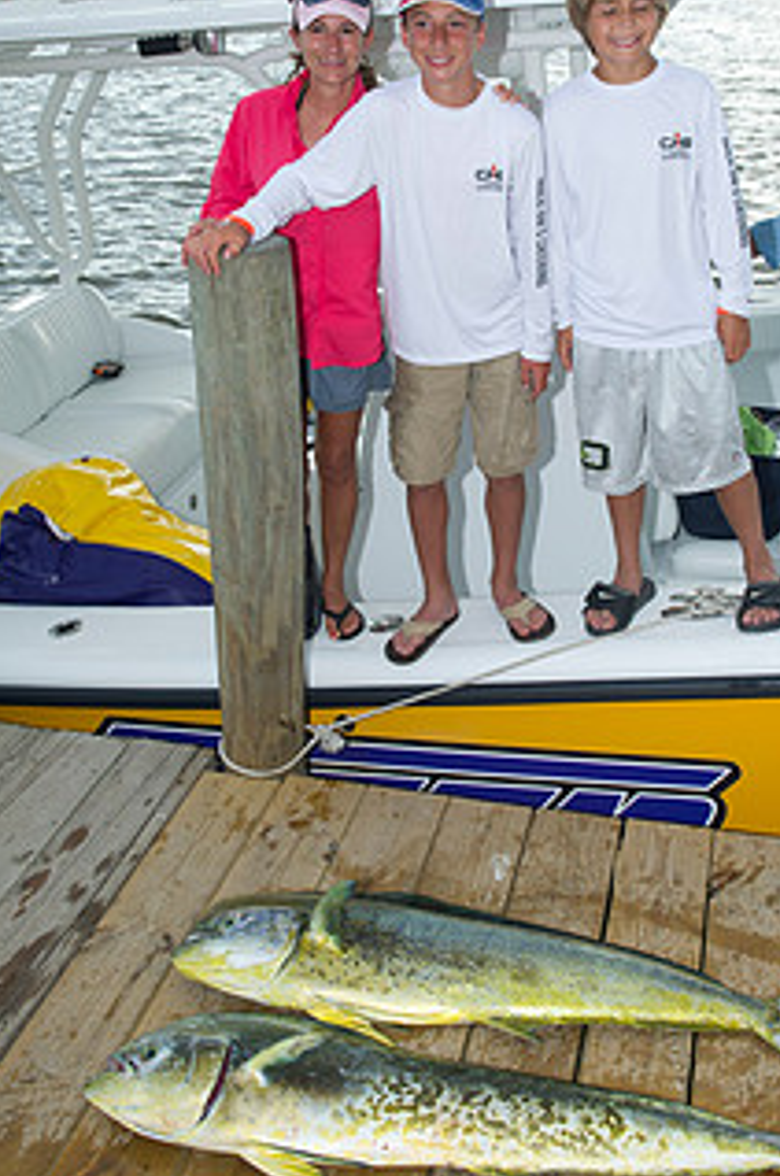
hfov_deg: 32.4
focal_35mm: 41
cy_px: 470
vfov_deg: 47.2
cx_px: 482
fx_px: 1337
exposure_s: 1/200
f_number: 6.3
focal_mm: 29
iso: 200
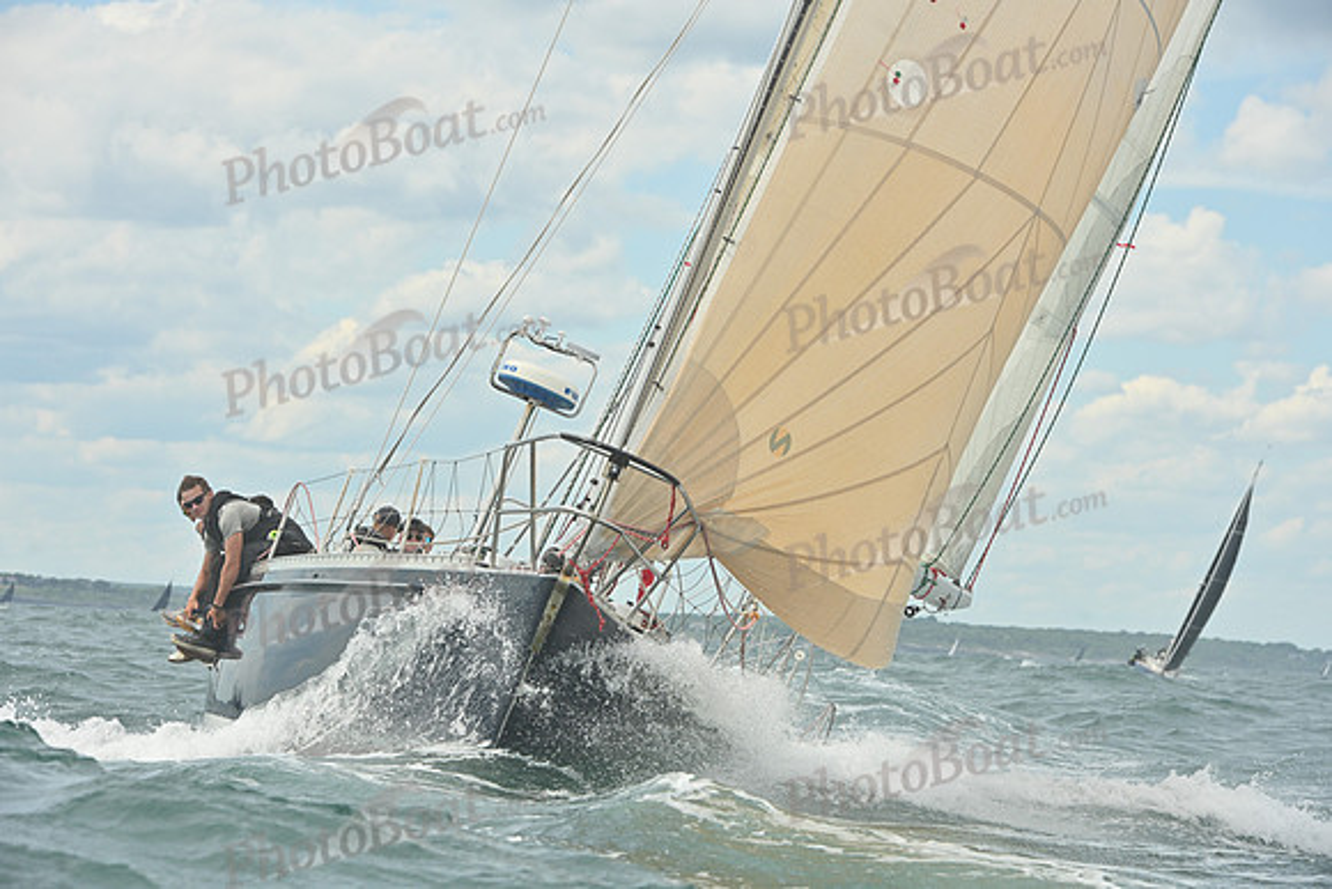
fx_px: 5181
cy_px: 444
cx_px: 666
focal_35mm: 140
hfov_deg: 14.7
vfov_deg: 9.8
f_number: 9
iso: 320
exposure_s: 1/1250
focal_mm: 140
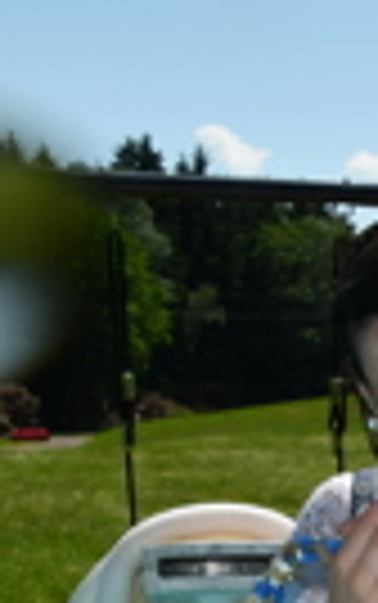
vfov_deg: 17.0
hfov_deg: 9.2
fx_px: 1891
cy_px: 794
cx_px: 1120
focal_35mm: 115
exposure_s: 1/250
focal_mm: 18
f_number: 11
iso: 110
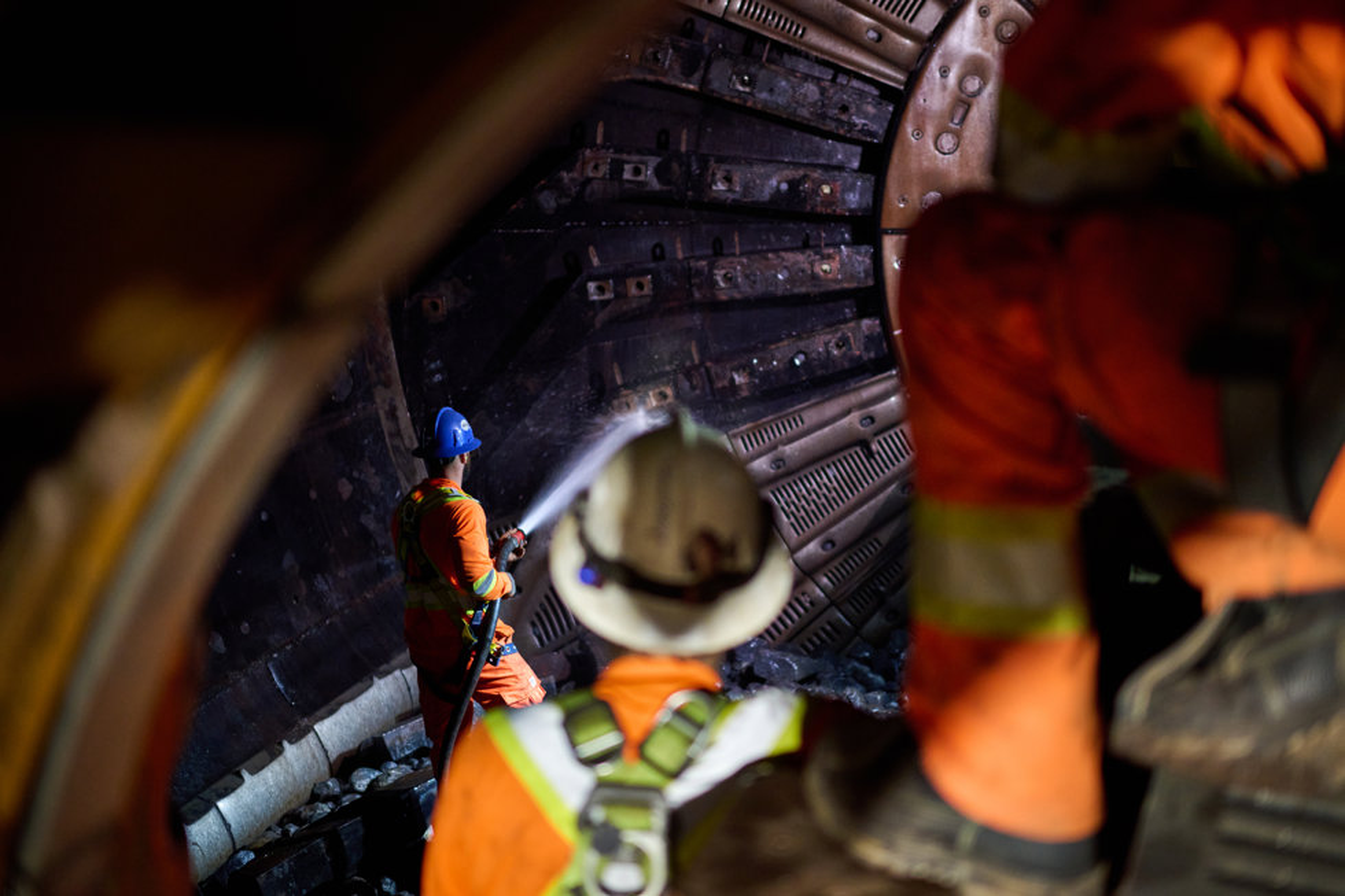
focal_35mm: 35
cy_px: 448
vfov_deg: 37.8
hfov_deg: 54.4
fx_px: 1307
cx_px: 672
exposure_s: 1/100
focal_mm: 35
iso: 640
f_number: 1.4
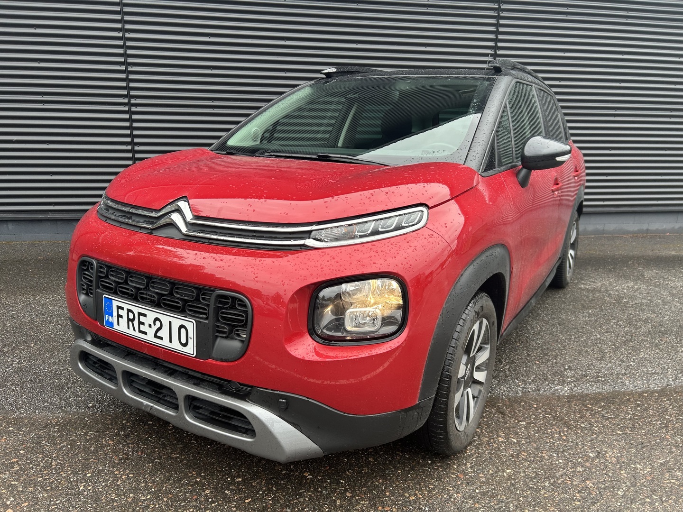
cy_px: 256
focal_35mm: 26
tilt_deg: -12.8
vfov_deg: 53.1
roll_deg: -0.4
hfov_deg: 67.3
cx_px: 342
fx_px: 513
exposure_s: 1/316
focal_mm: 5.7
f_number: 1.5
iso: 50
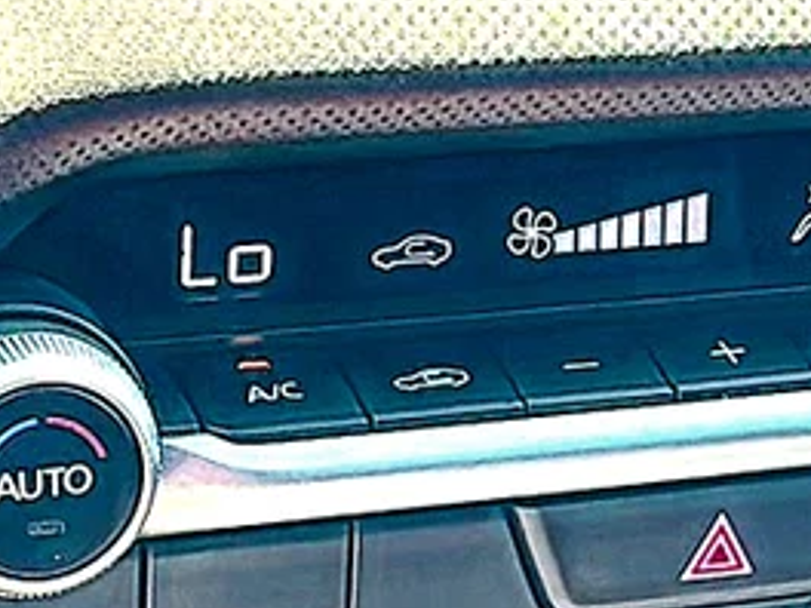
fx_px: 3046
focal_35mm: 130
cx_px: 679
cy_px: 321
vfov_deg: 11.4
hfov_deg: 15.0
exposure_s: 1/184
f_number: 1.78
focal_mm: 6.86
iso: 125
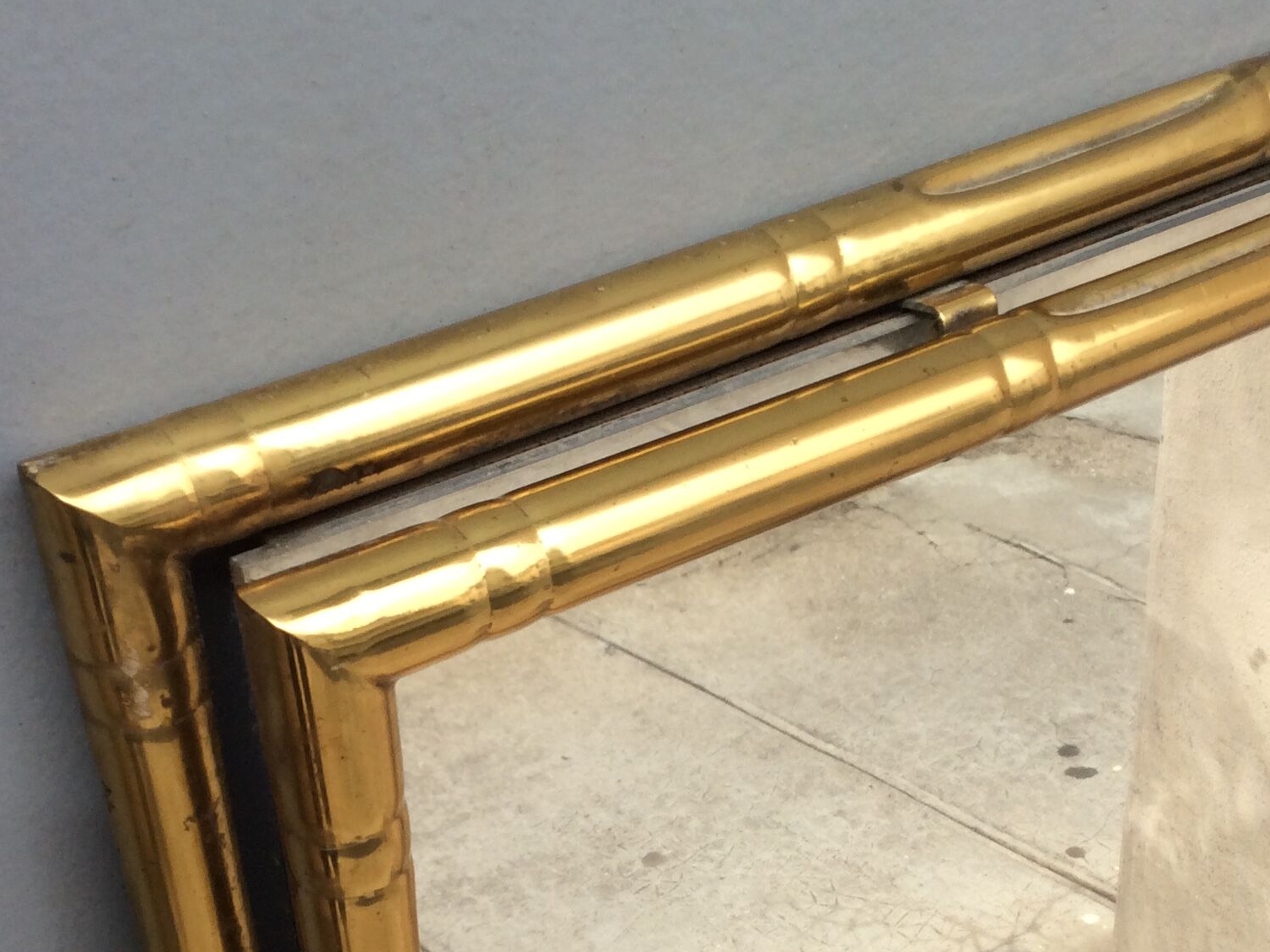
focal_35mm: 55
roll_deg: -3.4
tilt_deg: -44.0
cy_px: 806
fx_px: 2018
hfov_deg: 34.9
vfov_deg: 25.9
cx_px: 670
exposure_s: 1/384
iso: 32
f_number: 2.4
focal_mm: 3.3
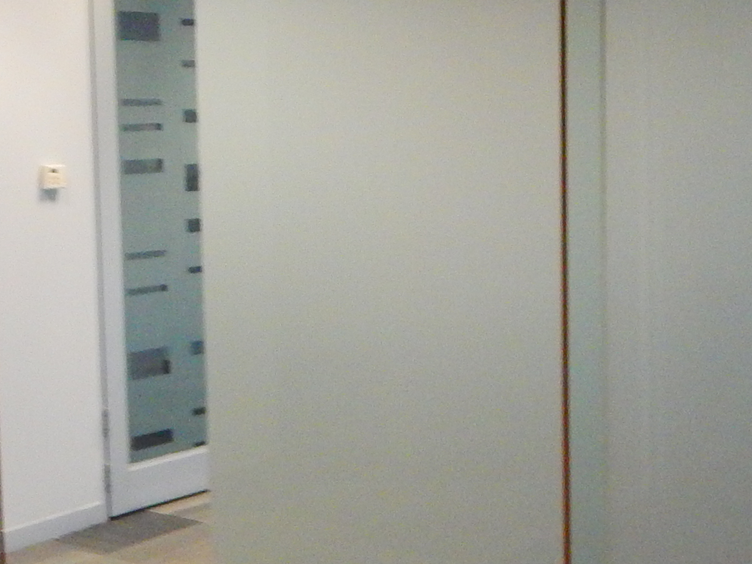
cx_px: 277
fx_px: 1564
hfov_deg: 26.9
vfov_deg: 20.4
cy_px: 244
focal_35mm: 72
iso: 400
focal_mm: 4
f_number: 3
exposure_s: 1/30
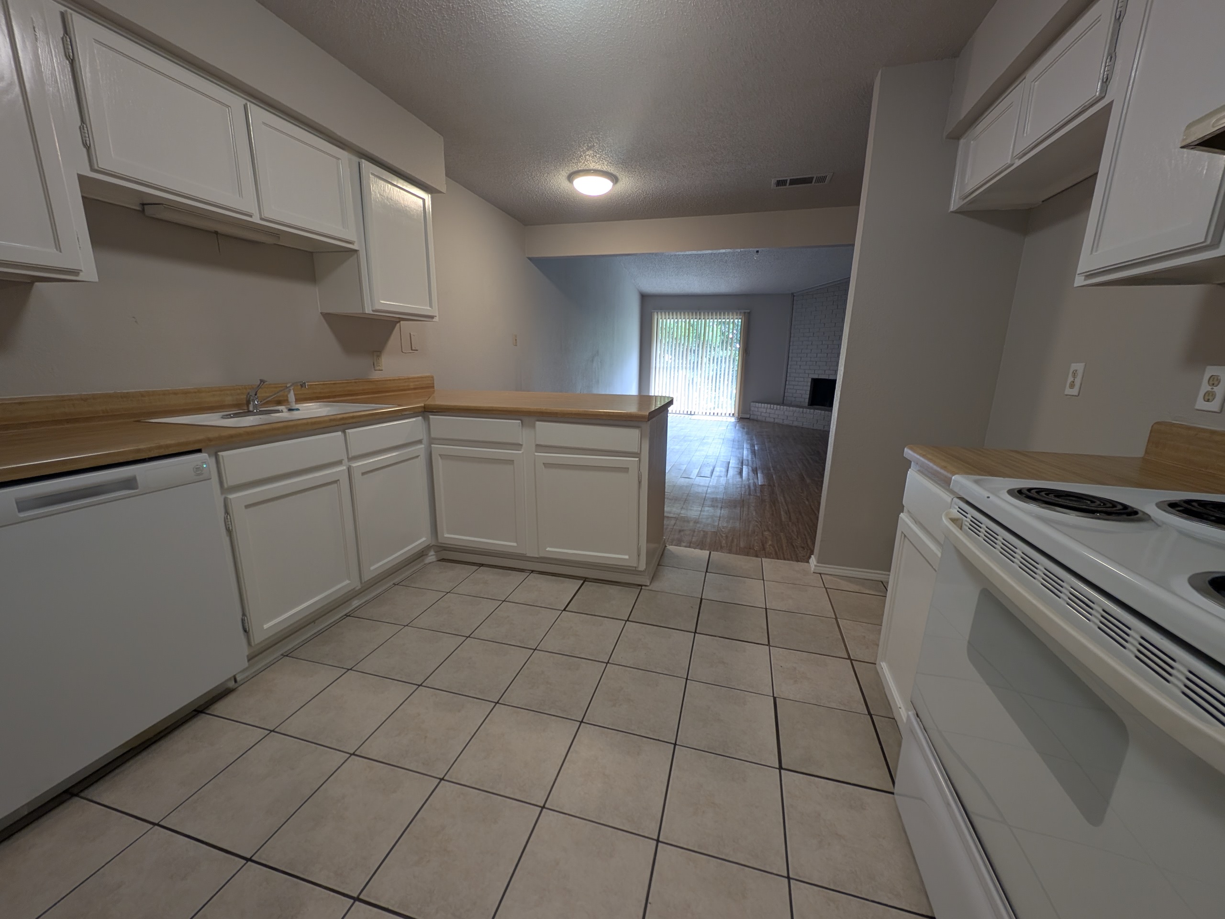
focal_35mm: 12
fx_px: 425
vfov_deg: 94.5
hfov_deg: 110.5
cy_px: 460
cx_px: 612
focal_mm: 2.23
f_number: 1.95
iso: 55
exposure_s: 1/40
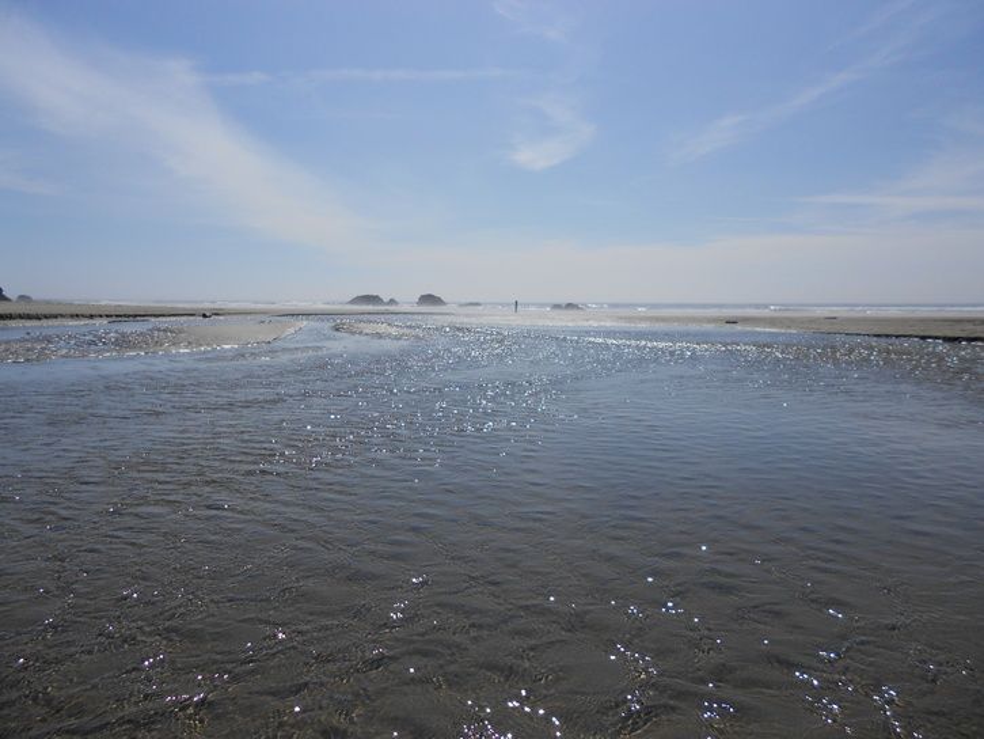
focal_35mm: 26
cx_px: 492
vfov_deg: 53.1
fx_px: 739
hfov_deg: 67.3
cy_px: 370
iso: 80
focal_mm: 4.6
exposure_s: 1/500
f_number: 8
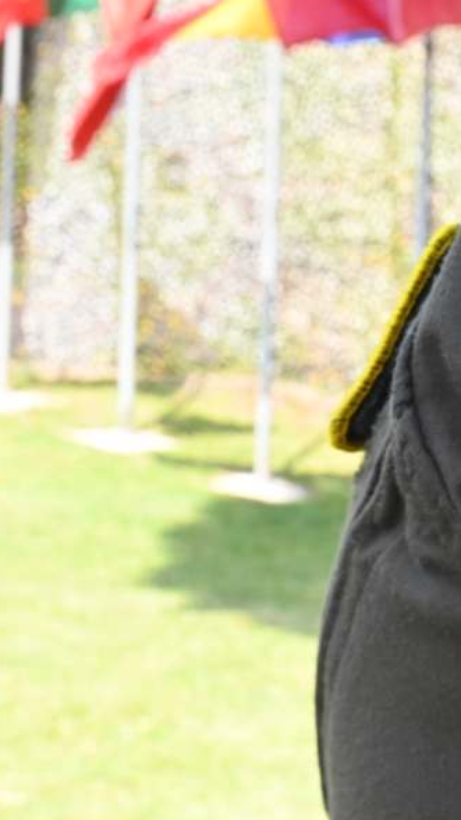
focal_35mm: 104
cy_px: 235
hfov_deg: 11.6
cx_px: 355
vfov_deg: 20.4
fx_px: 2262
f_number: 16
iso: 2500
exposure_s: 1/400
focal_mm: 45
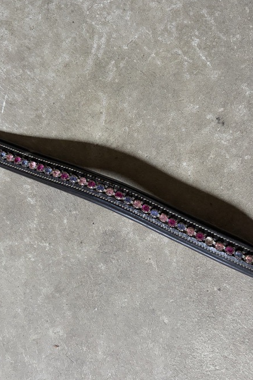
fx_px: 390
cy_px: 187
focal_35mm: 37
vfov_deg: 51.9
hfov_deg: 36.0
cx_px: 123
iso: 400
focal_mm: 5.96
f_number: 1.6
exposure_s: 1/40
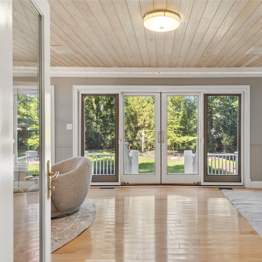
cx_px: 161
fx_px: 231
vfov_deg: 59.1
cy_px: 132
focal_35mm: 27
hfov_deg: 58.4
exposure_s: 1/20
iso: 1250
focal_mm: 21
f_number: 9
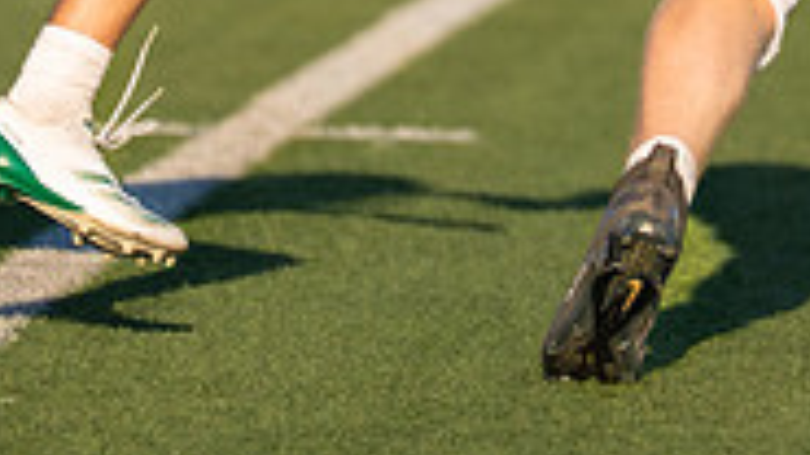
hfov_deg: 1.9
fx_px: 24997
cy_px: -456
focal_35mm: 1164
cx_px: 444
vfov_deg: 1.0
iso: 320
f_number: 2.8
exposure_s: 1/5000
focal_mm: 200
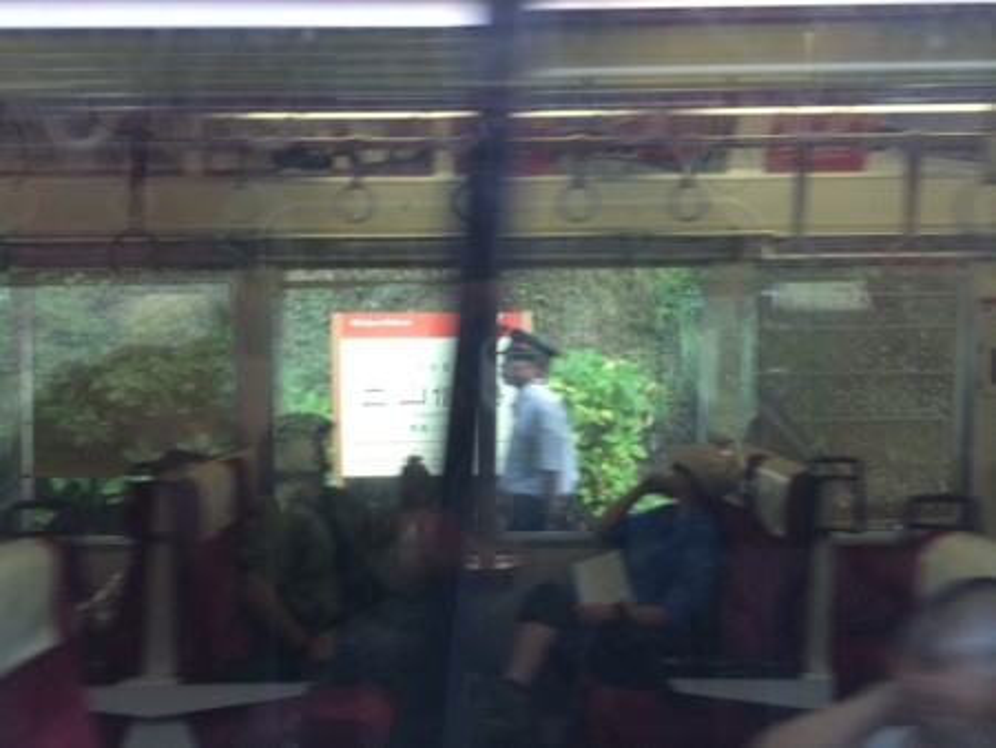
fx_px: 864
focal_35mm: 30
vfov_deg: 46.8
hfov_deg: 59.9
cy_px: 374
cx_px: 498
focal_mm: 4.12
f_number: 2.2
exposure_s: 1/60
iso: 50
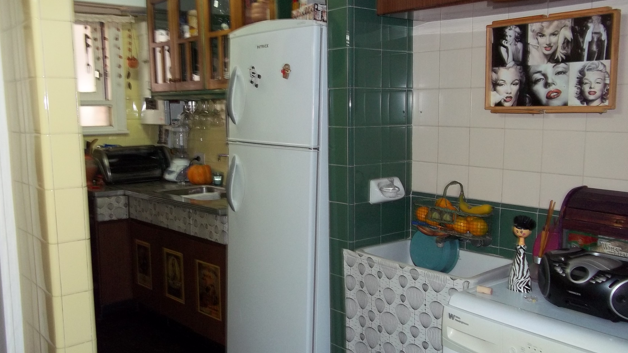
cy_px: 188
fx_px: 583
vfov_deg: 33.7
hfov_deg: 56.6
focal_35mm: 35
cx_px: 314
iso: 160
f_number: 2.9
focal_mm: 5.7
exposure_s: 1/30
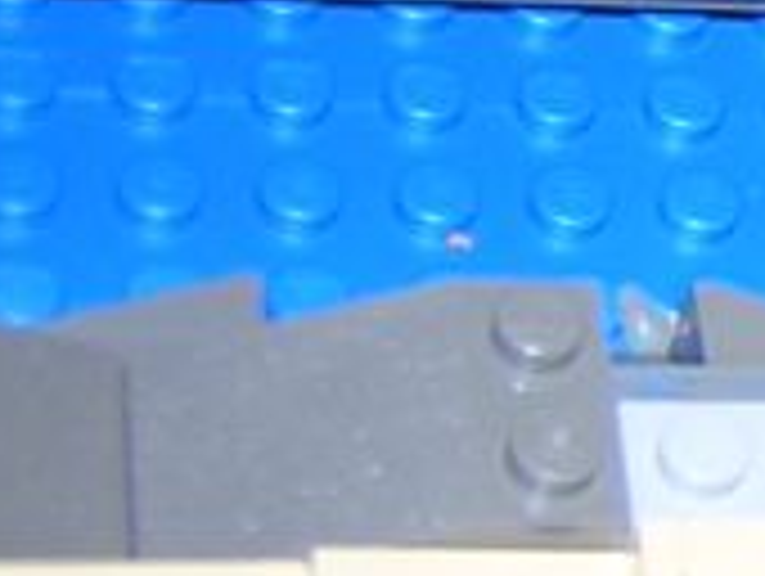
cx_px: 1742
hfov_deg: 10.3
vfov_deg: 8.6
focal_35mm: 169
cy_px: -248
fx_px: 3740
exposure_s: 1/60.1
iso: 100
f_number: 2.6
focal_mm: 4.7
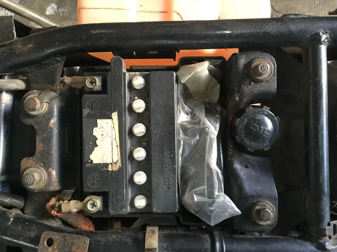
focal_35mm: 29
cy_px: 126
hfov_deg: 61.7
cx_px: 168
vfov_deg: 48.2
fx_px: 282
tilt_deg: -89.1
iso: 250
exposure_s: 1/25
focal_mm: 4.15
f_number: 2.2
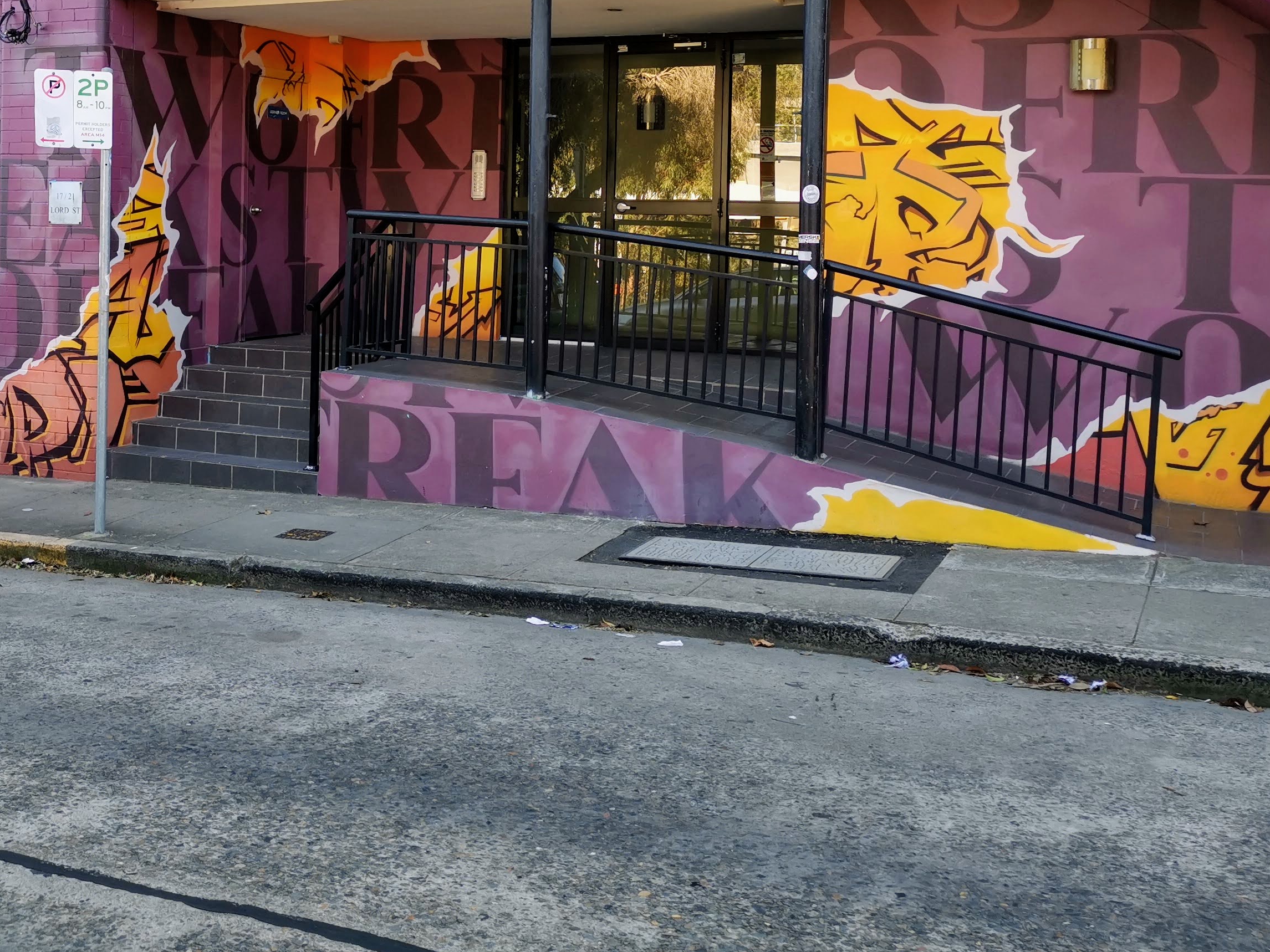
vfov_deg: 33.0
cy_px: 241
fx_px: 1578
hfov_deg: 43.2
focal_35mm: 43
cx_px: 416
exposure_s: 1/144
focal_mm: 5.58
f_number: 1.8
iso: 50
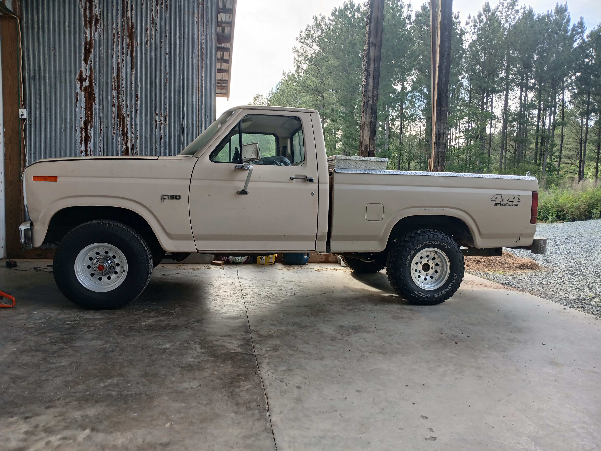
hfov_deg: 67.3
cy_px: 226
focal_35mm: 26
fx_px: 451
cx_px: 300
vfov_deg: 53.1
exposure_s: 1/120
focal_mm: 3.98
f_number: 1.8
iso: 32
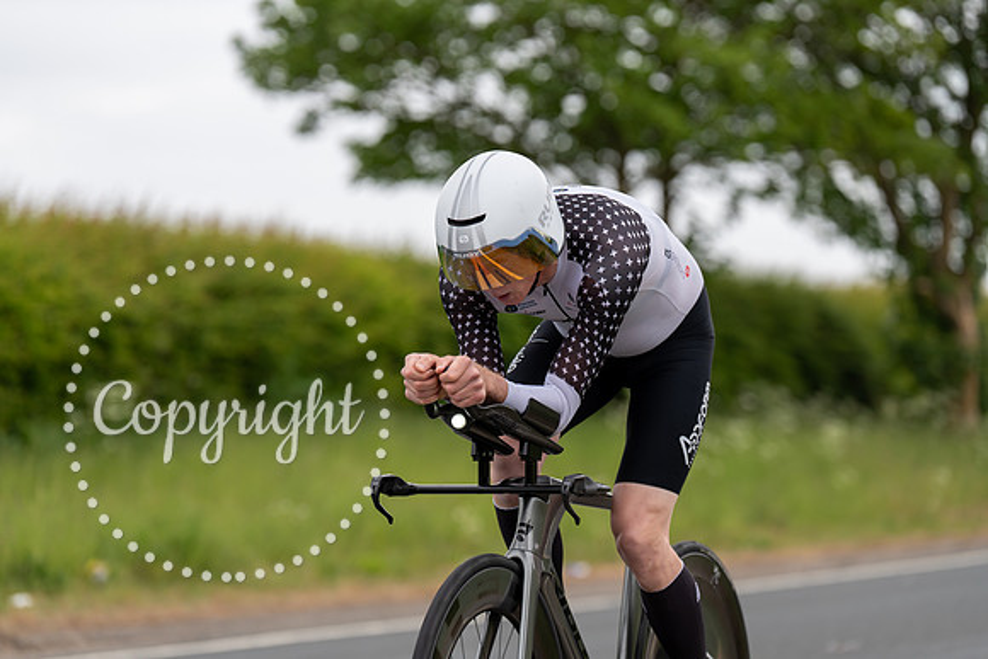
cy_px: 330
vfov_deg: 10.2
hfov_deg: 15.2
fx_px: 3706
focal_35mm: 135
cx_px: 494
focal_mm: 135
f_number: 3.2
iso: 200
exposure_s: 1/1250
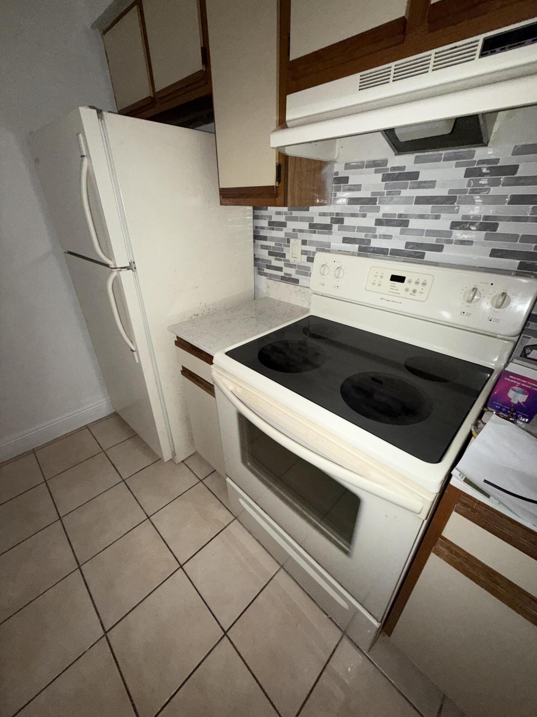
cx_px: 268
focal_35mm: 14
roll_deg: -0.2
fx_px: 290
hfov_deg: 85.7
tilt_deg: -28.7
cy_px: 358
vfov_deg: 102.1
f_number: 2.2
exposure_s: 1/45
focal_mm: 2.22
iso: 200
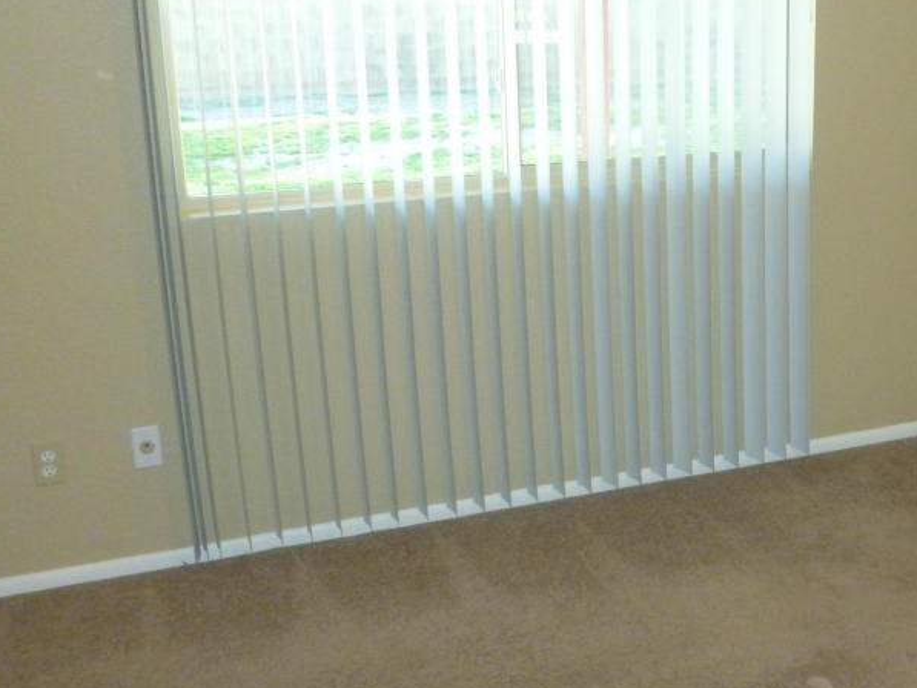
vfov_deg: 30.1
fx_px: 1272
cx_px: 771
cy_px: 253
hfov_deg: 37.8
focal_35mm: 48
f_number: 3.3
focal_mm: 5
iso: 320
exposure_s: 1/60
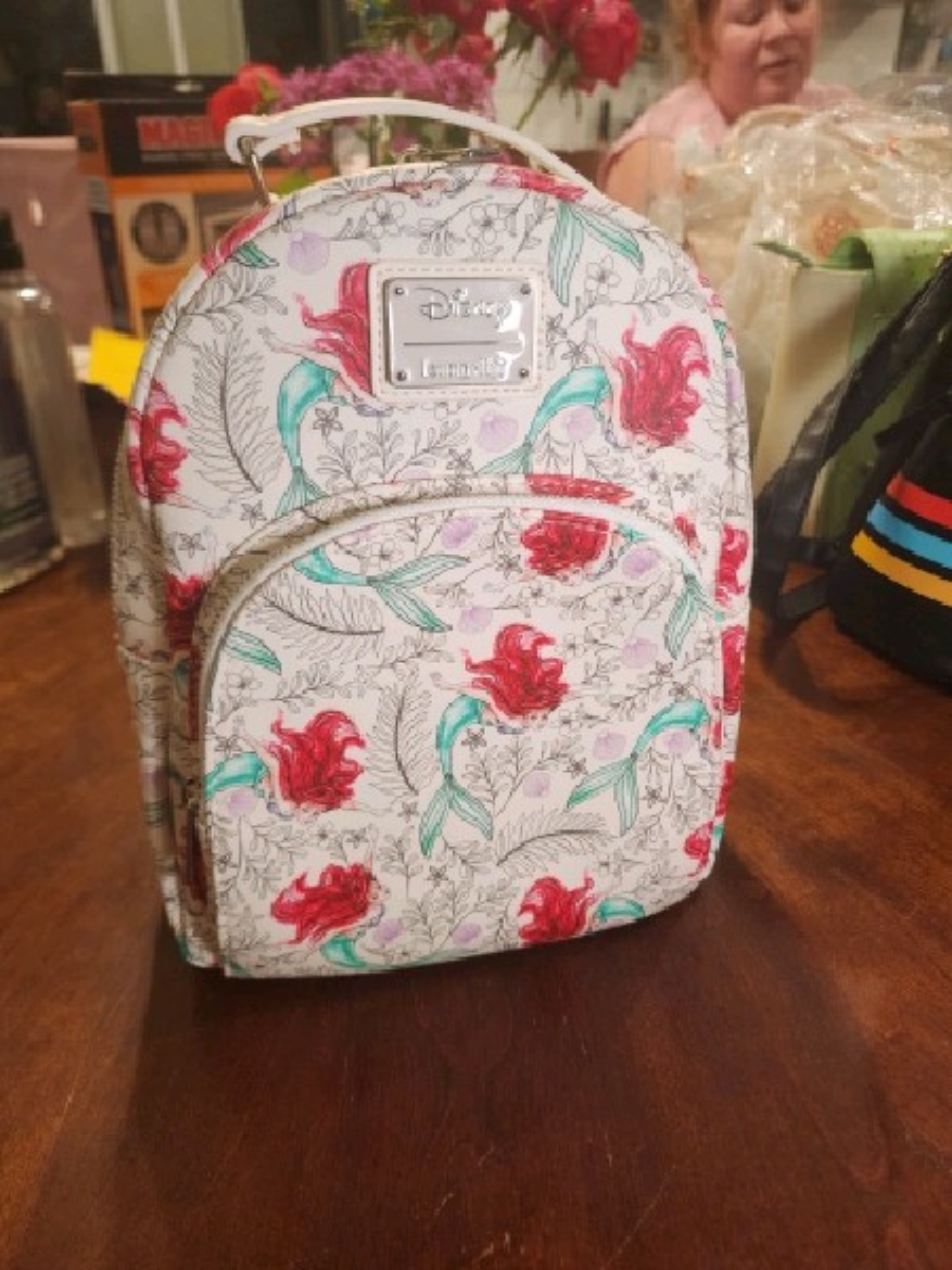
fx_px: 843
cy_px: 635
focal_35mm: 23
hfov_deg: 58.9
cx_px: 476
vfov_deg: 73.9
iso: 400
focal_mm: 6.4
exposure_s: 1/120
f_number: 1.8
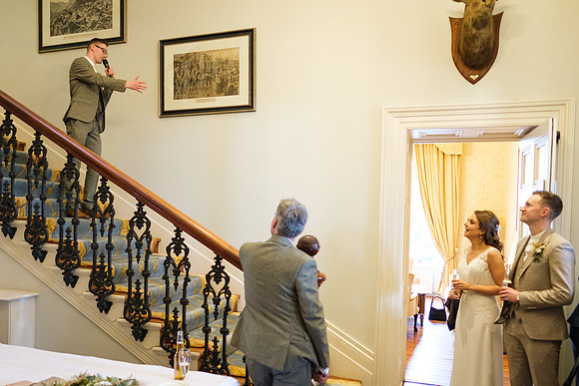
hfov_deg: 60.4
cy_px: 228
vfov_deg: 42.5
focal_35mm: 31
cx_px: 248
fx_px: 495
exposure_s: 1/160
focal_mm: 16
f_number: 2
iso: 2500
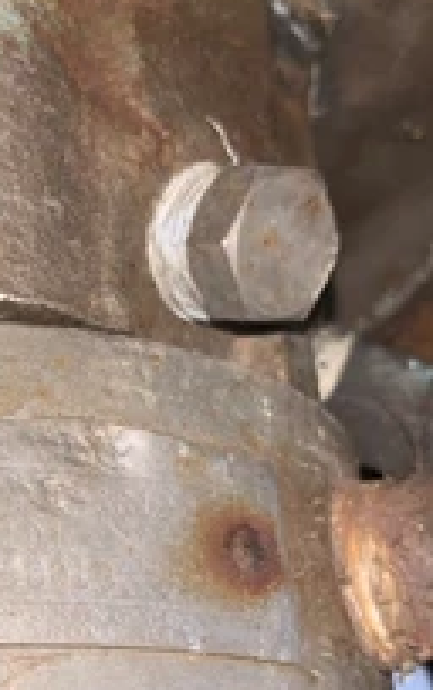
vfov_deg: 36.9
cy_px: 490
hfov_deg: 23.1
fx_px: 1017
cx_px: 0
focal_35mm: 54
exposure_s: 1/46
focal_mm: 4.25
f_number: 1.8
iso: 25
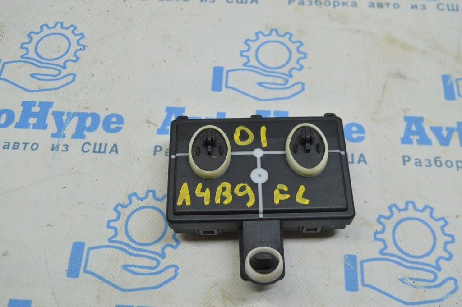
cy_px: 154
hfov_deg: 45.0
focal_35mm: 44
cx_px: 231
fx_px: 558
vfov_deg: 30.8
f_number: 5.6
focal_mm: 29
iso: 400
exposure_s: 1/40
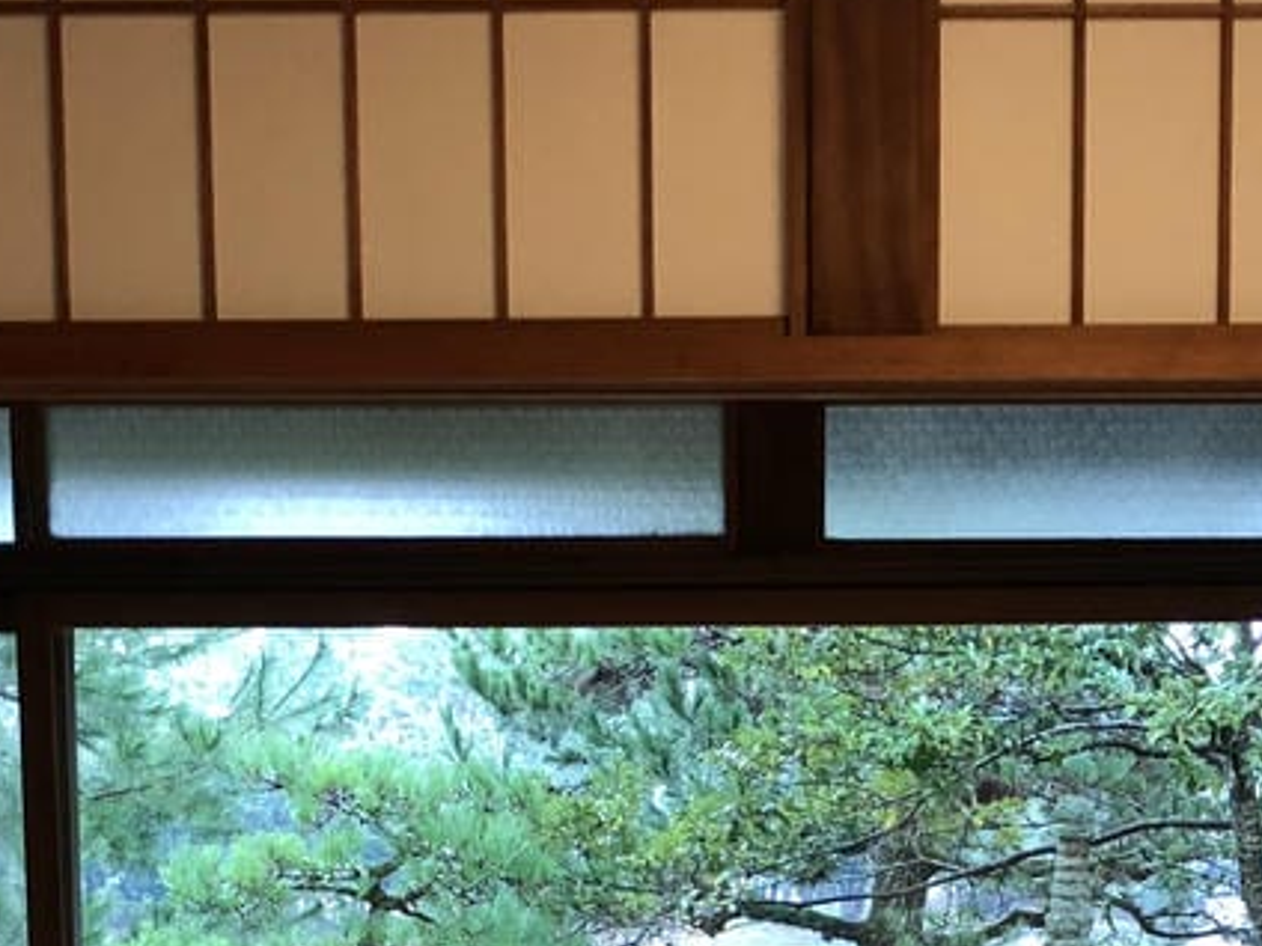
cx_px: 694
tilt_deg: -7.7
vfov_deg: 16.9
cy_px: 1246
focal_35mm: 82
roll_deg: +0.3
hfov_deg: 23.8
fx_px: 2989
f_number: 1.8
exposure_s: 1/15
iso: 50
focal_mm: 3.99
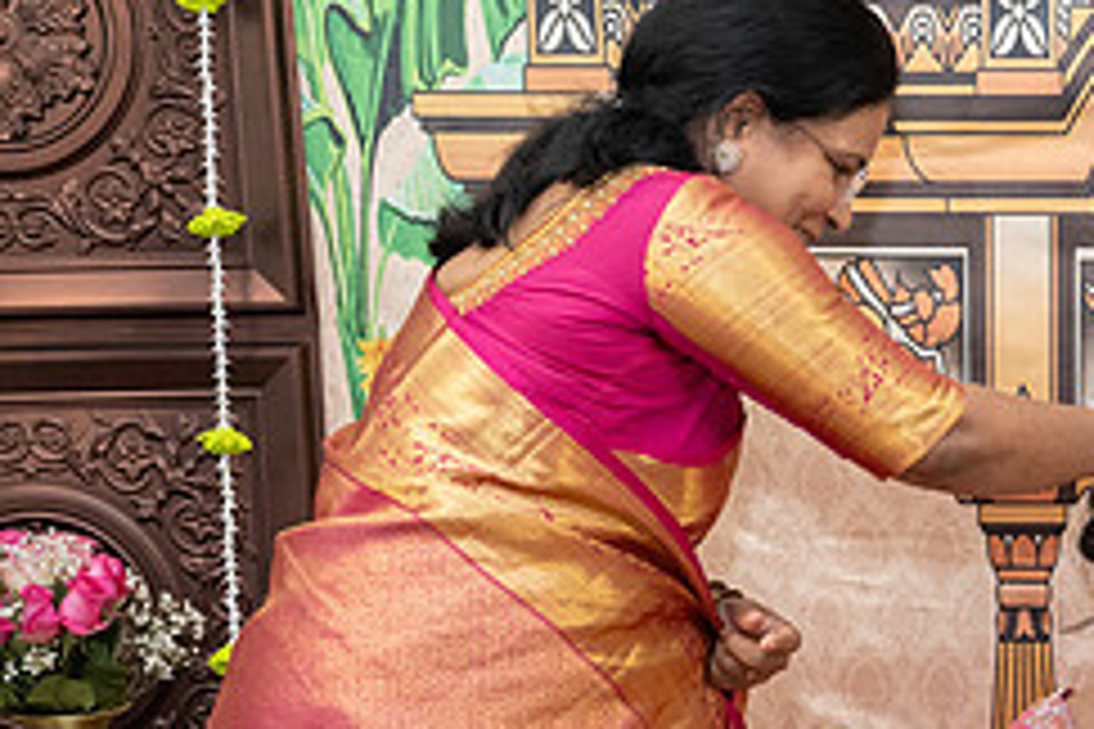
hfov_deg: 20.2
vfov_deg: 13.9
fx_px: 2947
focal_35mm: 97
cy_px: 745
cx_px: 1153
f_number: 4
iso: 1000
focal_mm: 39
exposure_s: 1/160
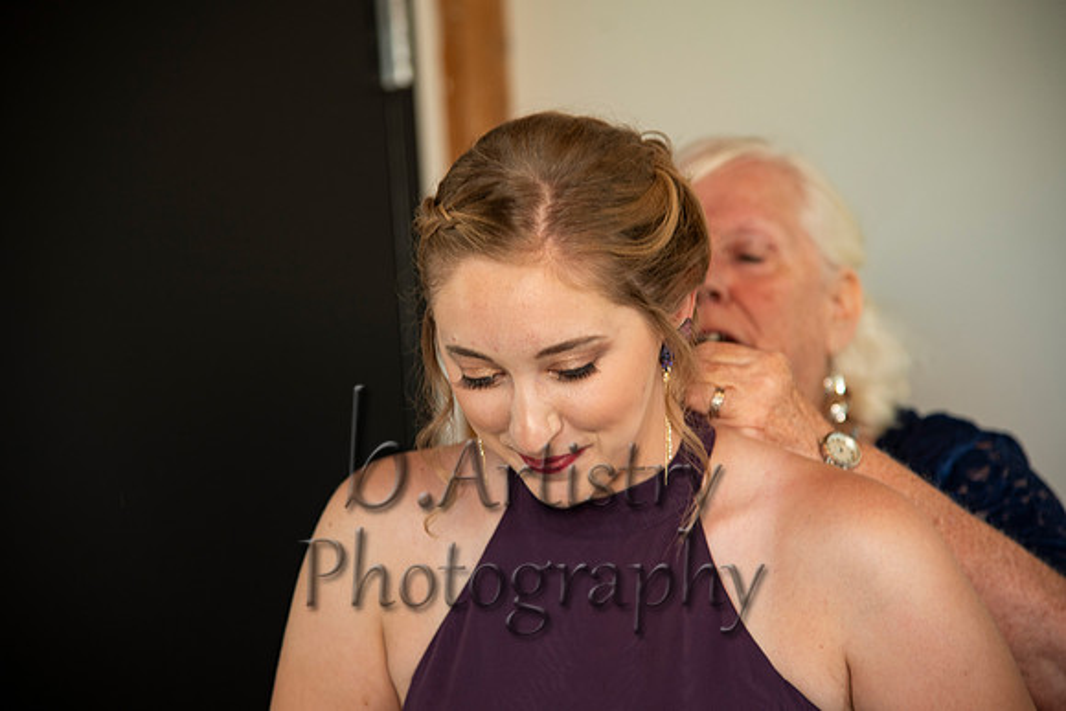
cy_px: 356
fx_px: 3554
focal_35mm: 120
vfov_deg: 11.4
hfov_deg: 17.1
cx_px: 533
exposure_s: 1/125
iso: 400
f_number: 4
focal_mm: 120
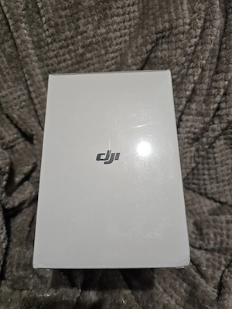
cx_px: 116
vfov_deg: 73.9
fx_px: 206
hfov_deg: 58.9
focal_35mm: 23
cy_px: 154
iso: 640
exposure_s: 1/120
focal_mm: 6.3
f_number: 1.7
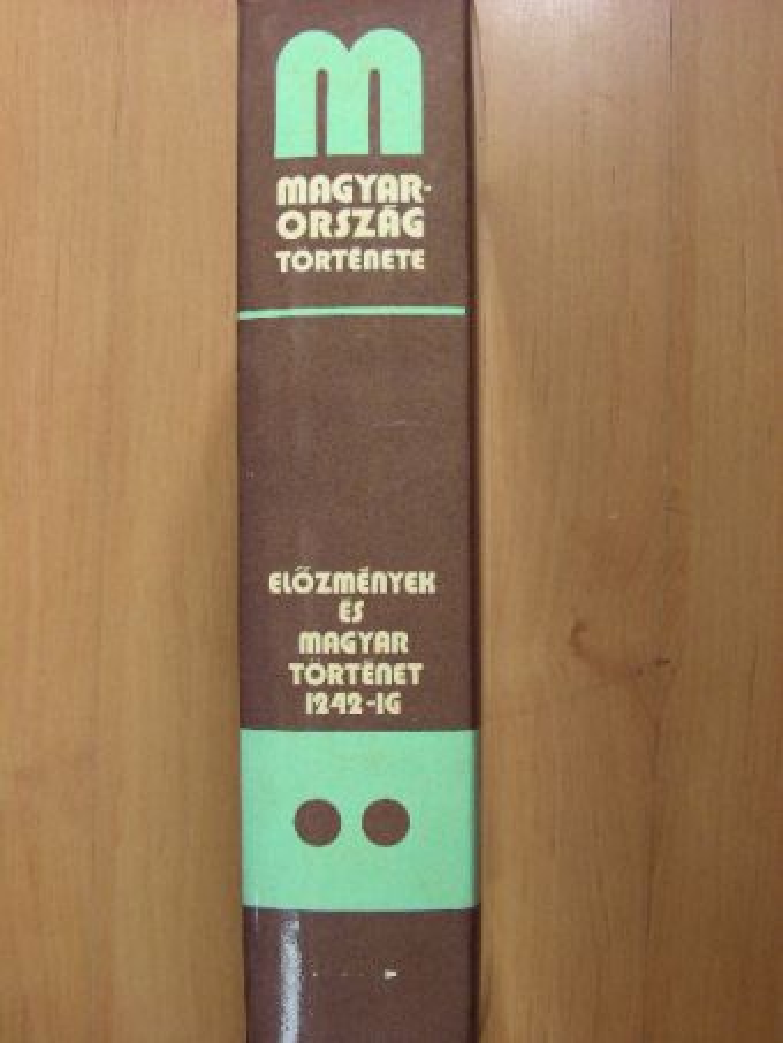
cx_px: 392
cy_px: 522
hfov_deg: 30.3
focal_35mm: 48
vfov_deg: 39.6
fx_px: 1447
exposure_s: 1/30
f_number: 3.5
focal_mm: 8
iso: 149
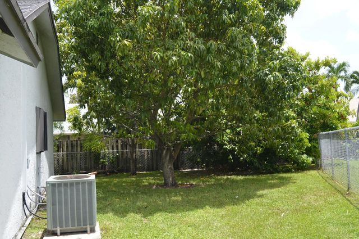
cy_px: 120
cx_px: 180
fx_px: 388
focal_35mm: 39
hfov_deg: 49.6
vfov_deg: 34.1
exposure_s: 1/200
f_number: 7.1
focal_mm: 26
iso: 100
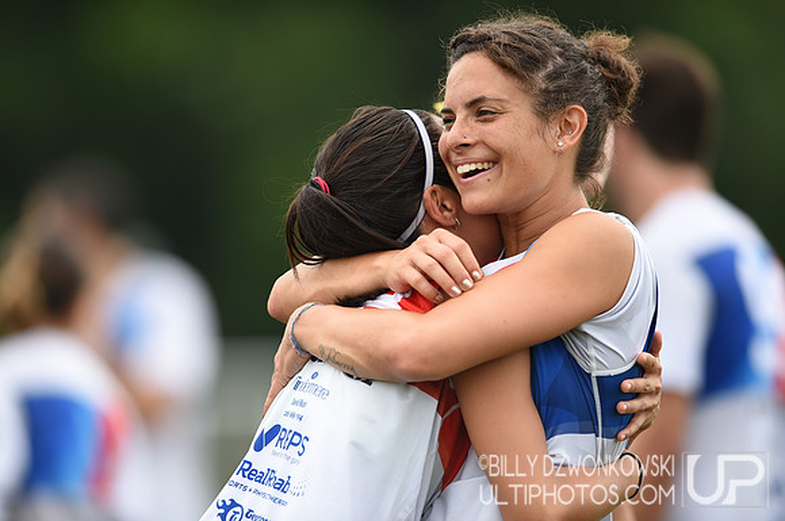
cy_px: 260
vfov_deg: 3.4
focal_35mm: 400
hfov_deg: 5.2
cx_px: 392
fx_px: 8710
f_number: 2.8
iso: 320
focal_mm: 400
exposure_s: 1/1600
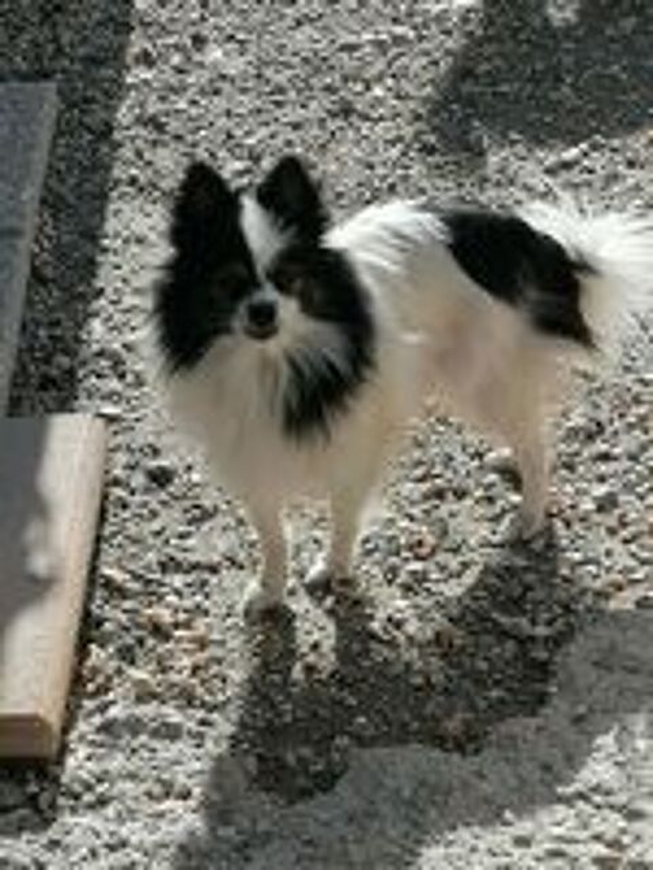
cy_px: 435
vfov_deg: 17.1
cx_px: 326
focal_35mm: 115
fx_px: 2892
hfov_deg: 12.9
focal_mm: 3.62
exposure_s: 1/1391
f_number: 1.8
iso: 50
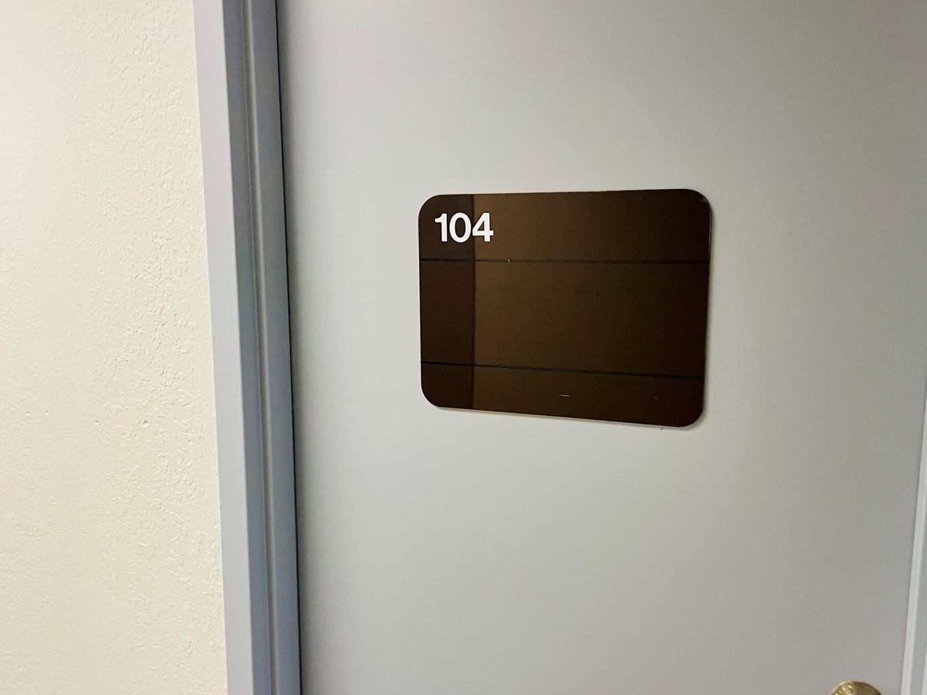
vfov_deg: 46.7
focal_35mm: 30
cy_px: 382
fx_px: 803
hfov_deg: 59.8
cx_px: 509
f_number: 1.6
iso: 160
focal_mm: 4.2
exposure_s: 1/60
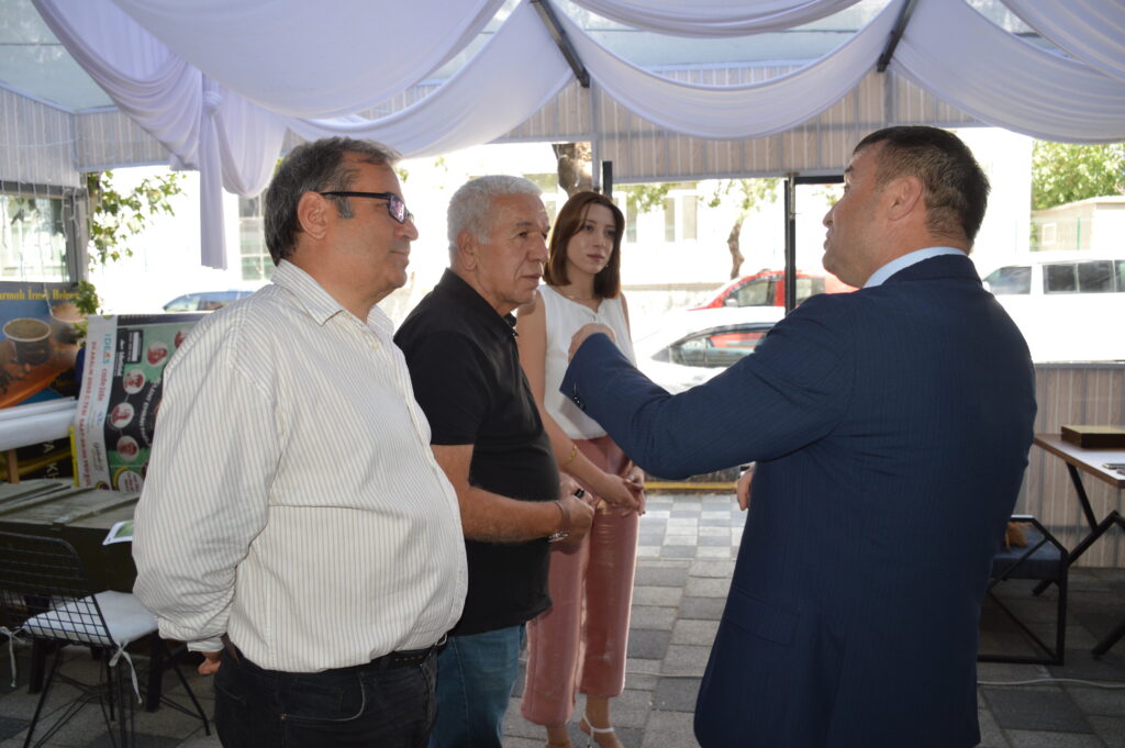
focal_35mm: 27
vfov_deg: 47.9
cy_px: 374
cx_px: 562
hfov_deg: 67.4
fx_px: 843
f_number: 4
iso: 220
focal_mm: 18
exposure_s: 1/125
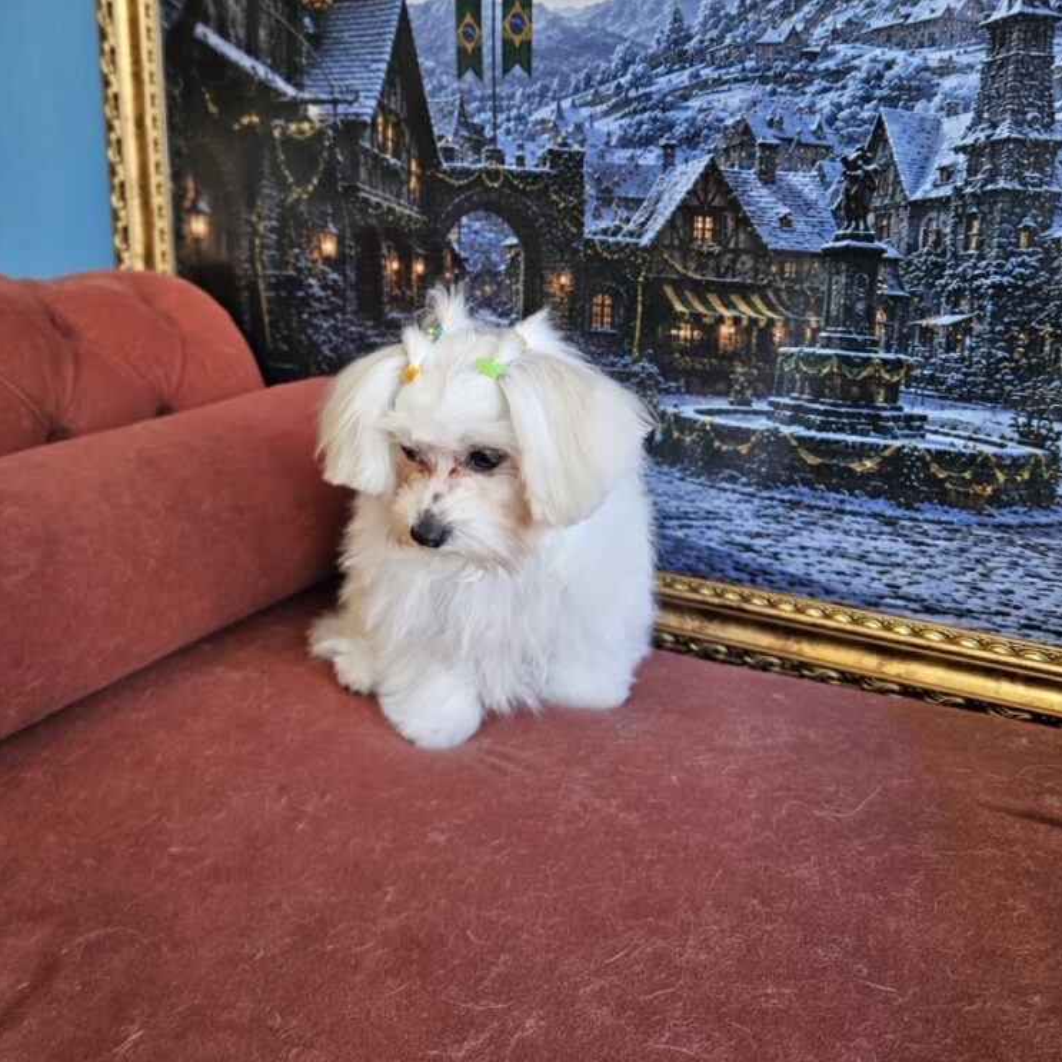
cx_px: 522
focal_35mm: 28
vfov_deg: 56.7
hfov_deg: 57.3
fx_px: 972
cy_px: 410
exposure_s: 1/207
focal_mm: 5.4
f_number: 1.8
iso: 200
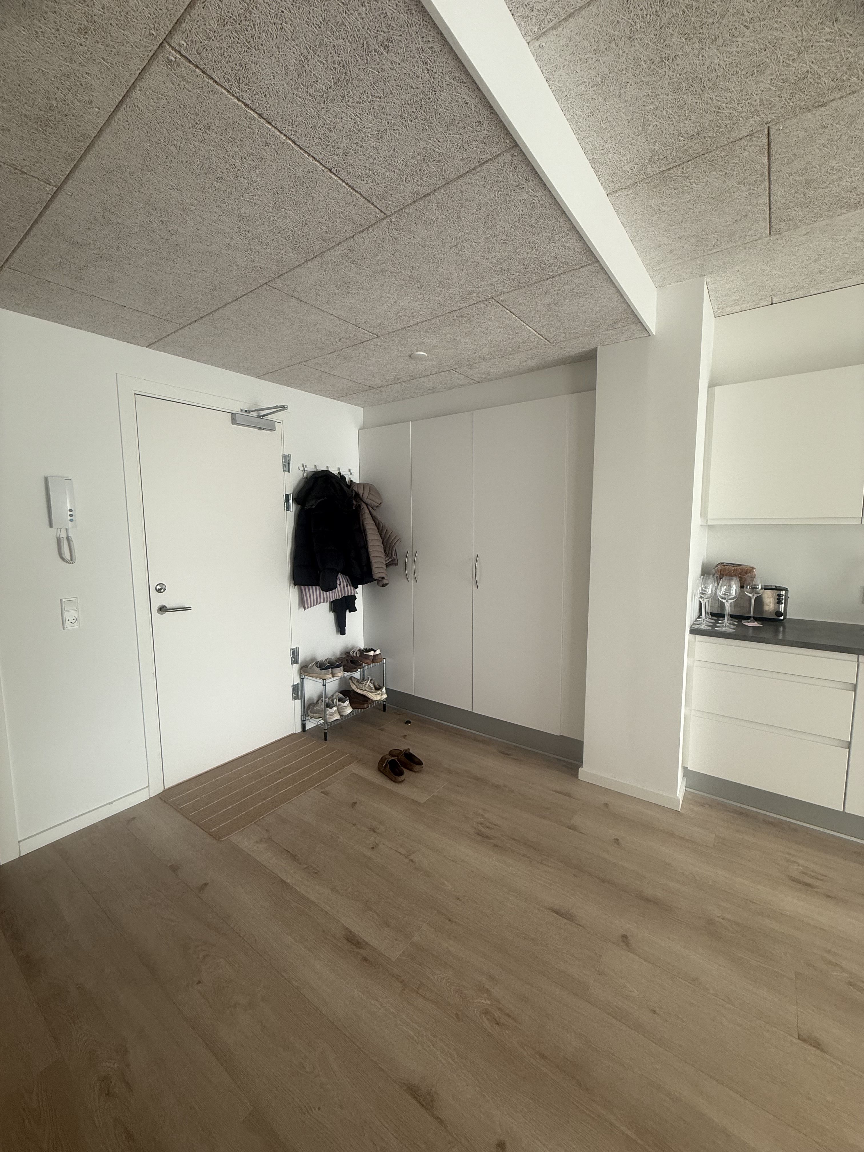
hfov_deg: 85.7
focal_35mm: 14
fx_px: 466
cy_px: 576
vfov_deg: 102.1
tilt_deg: -6.7
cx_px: 432
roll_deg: +0.0
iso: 100
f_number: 2.2
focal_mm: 2.22
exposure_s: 1/100
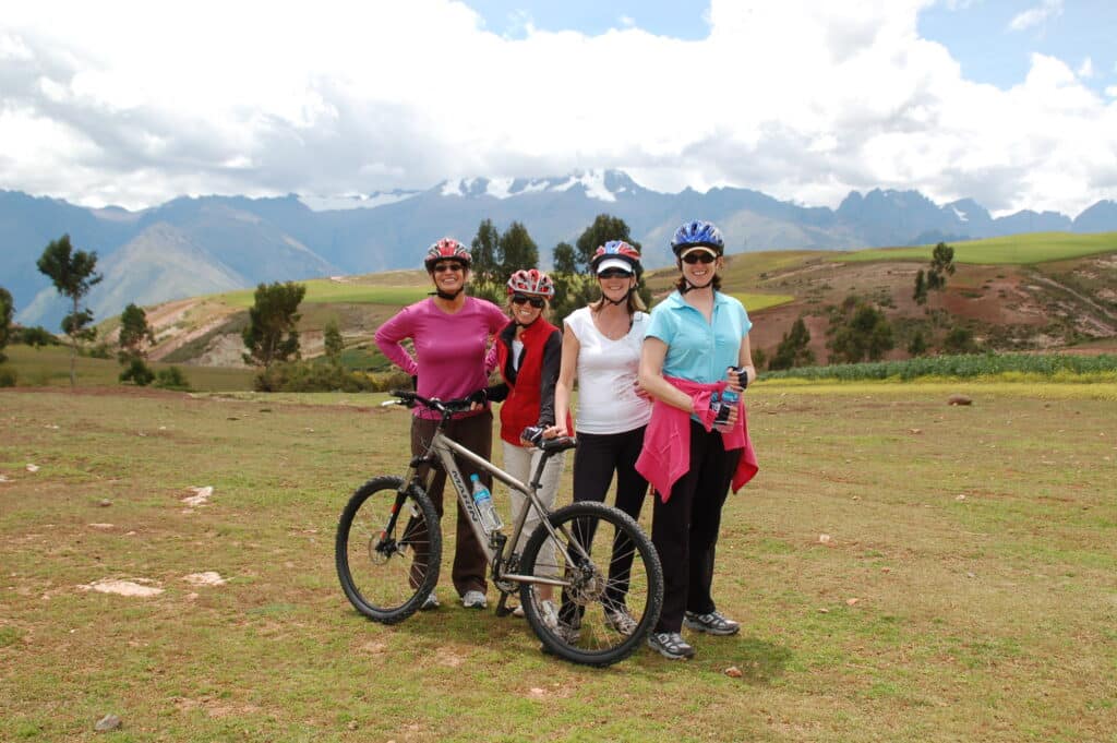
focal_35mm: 38
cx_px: 558
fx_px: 1163
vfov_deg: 35.4
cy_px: 372
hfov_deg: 51.3
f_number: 9
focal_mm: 25
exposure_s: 1/320
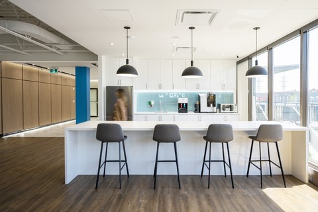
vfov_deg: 57.2
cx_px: 159
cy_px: 106
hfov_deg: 78.6
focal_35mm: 22
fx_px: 194
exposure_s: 1/13
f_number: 8
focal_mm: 22
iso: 250
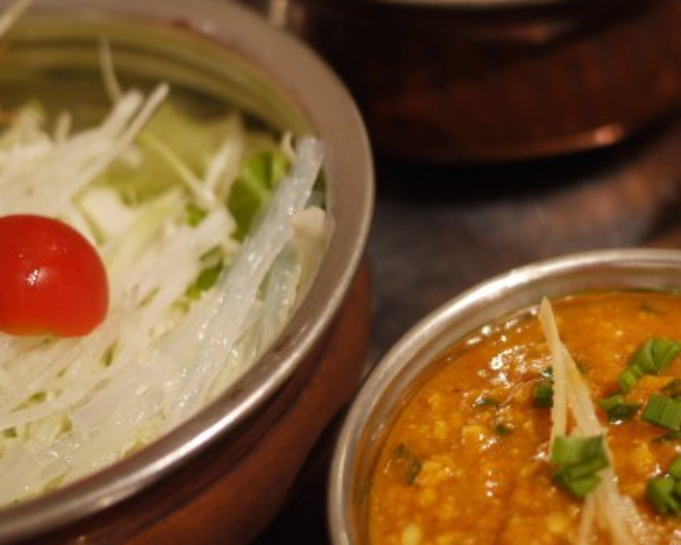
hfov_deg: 24.9
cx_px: 560
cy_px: 275
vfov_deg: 20.4
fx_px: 1512
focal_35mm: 75
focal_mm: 20
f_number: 1.7
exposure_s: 1/30
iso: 250
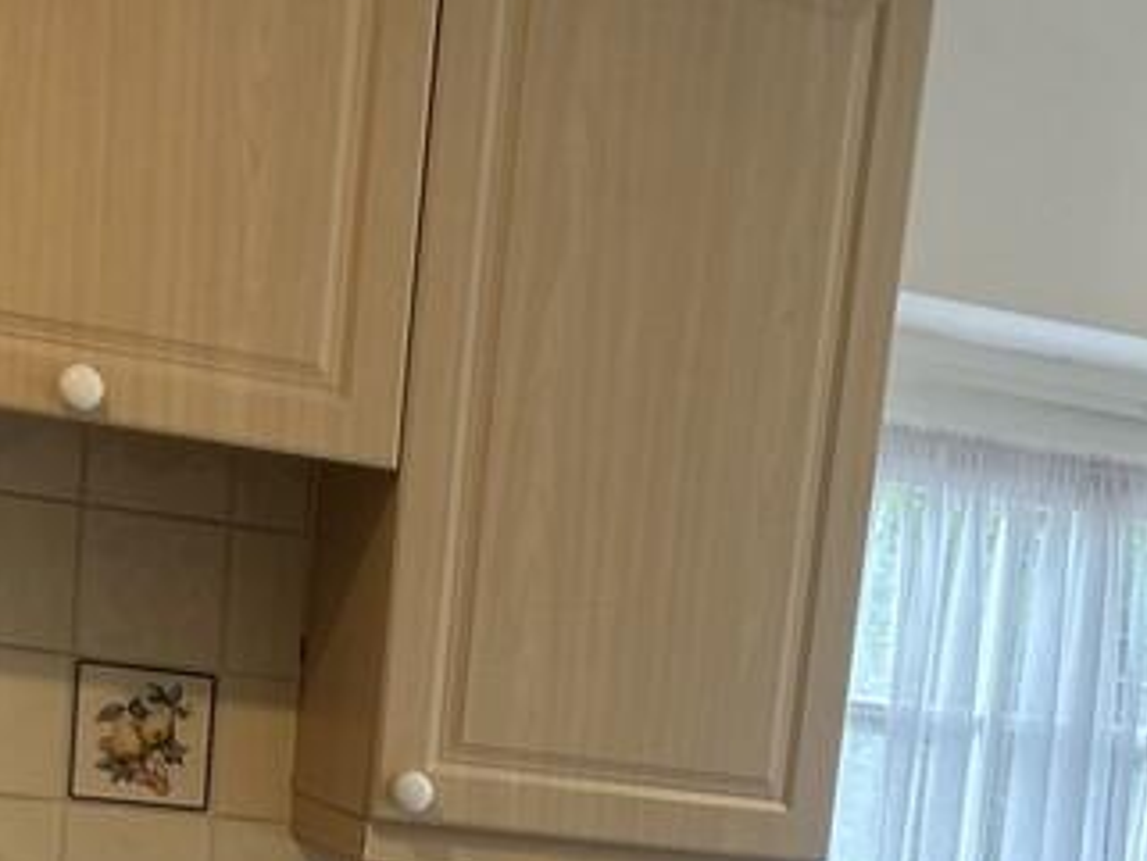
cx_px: 900
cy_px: 1197
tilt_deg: -10.5
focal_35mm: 83
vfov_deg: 16.6
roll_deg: -7.3
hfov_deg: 23.2
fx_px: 2751
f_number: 1.5
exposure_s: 1/100
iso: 80
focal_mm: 5.7
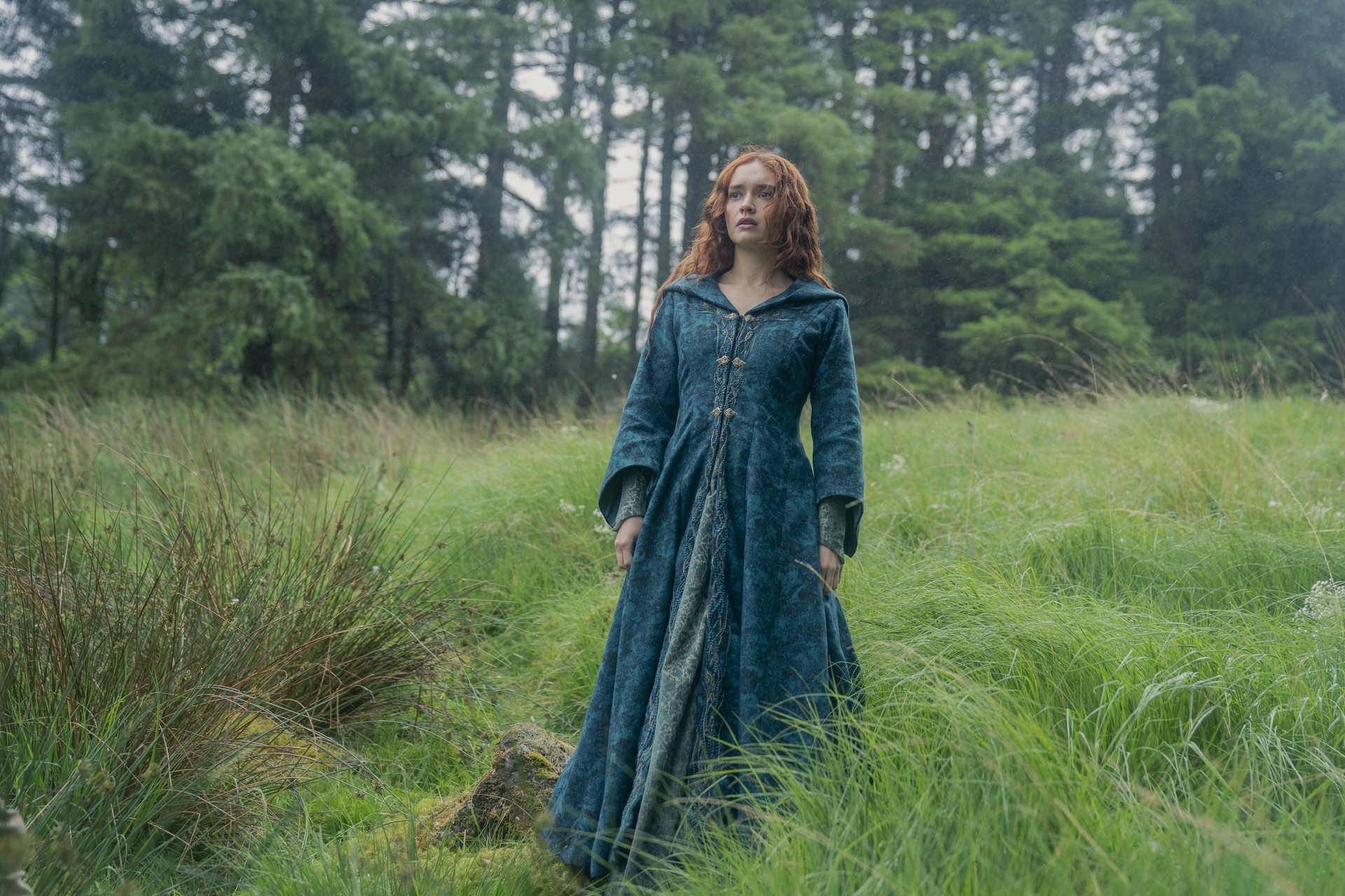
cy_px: 448
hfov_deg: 41.1
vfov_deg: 28.1
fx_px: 1793
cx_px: 672
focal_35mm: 48
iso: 400
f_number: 2.8
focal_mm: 48
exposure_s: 1/400
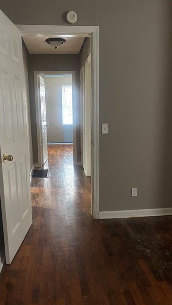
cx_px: 76
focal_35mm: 29
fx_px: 235
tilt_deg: -11.1
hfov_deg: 40.1
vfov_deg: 66.1
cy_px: 155
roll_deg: +0.1
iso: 640
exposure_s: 1/38
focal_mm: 5.96
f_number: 1.6
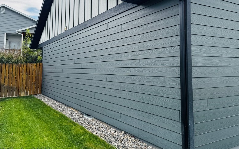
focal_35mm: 33
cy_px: 49
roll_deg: +1.3
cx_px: 147
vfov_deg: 37.9
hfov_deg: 57.5
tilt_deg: +5.2
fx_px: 215
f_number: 1.78
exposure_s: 1/1560
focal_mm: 6.76
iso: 80
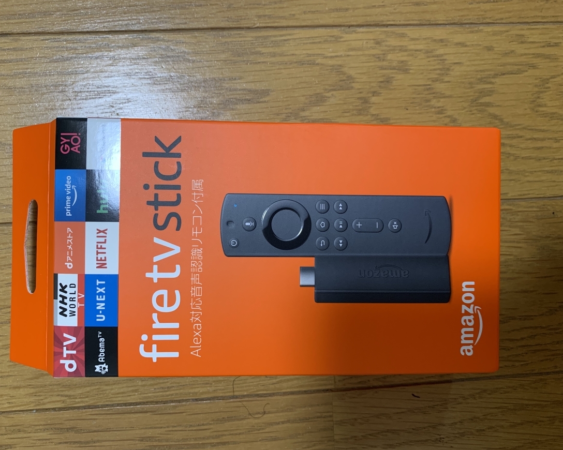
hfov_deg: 62.2
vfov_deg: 51.5
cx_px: 266
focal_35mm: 28
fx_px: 466
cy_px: 230
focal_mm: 4.25
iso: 125
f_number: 1.8
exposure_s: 1/50
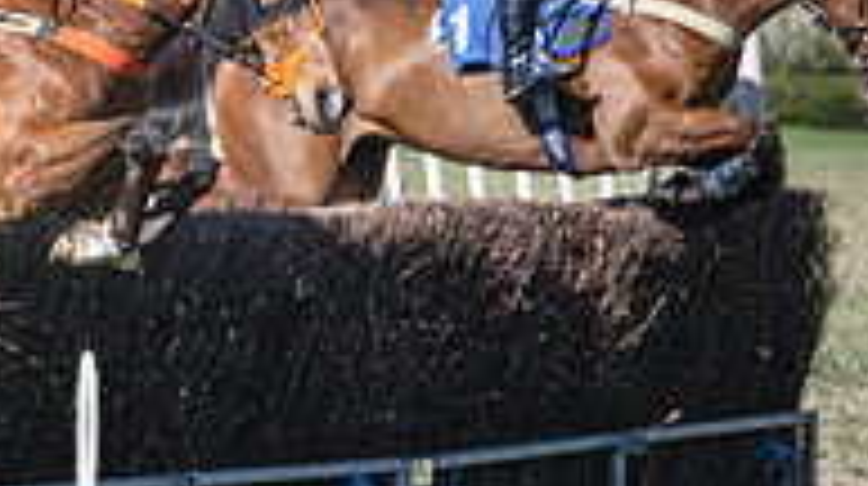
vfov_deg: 4.4
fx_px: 6322
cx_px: -47
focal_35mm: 275
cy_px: 39
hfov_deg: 7.8
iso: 200
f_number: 4
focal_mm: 71
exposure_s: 1/1600
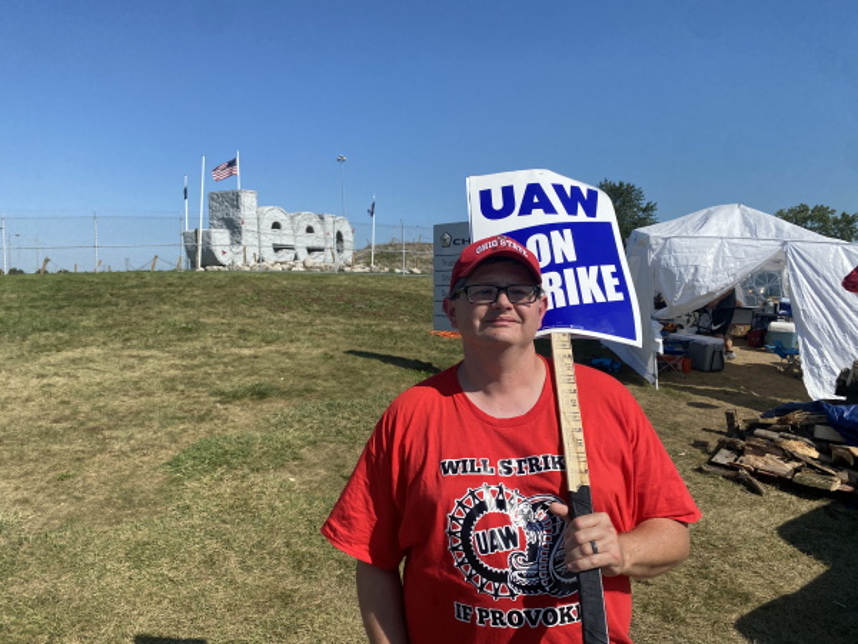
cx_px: 429
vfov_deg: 53.1
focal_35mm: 26
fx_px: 644
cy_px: 322
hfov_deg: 67.3
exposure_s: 1/3610
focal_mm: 4.25
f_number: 1.8
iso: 32
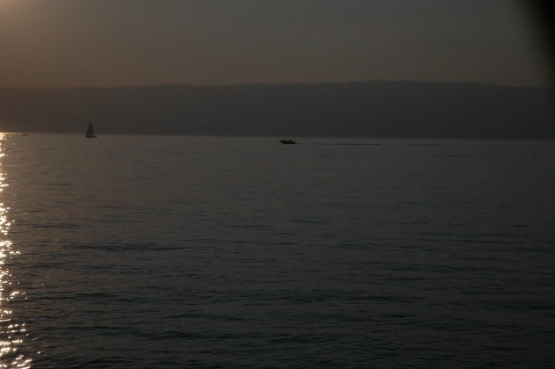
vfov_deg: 14.4
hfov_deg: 21.5
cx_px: 235
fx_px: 1463
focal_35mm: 95
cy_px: 148
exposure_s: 1/1000
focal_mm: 50
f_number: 4.5
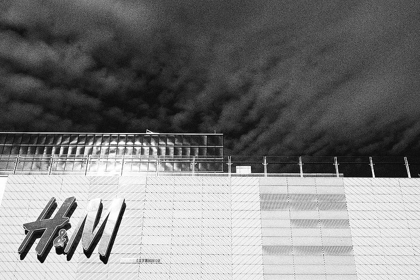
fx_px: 583
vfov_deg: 27.0
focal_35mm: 50
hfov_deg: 39.6
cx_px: 210
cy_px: 140
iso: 160
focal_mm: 18.3
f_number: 2.8
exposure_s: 1/2000
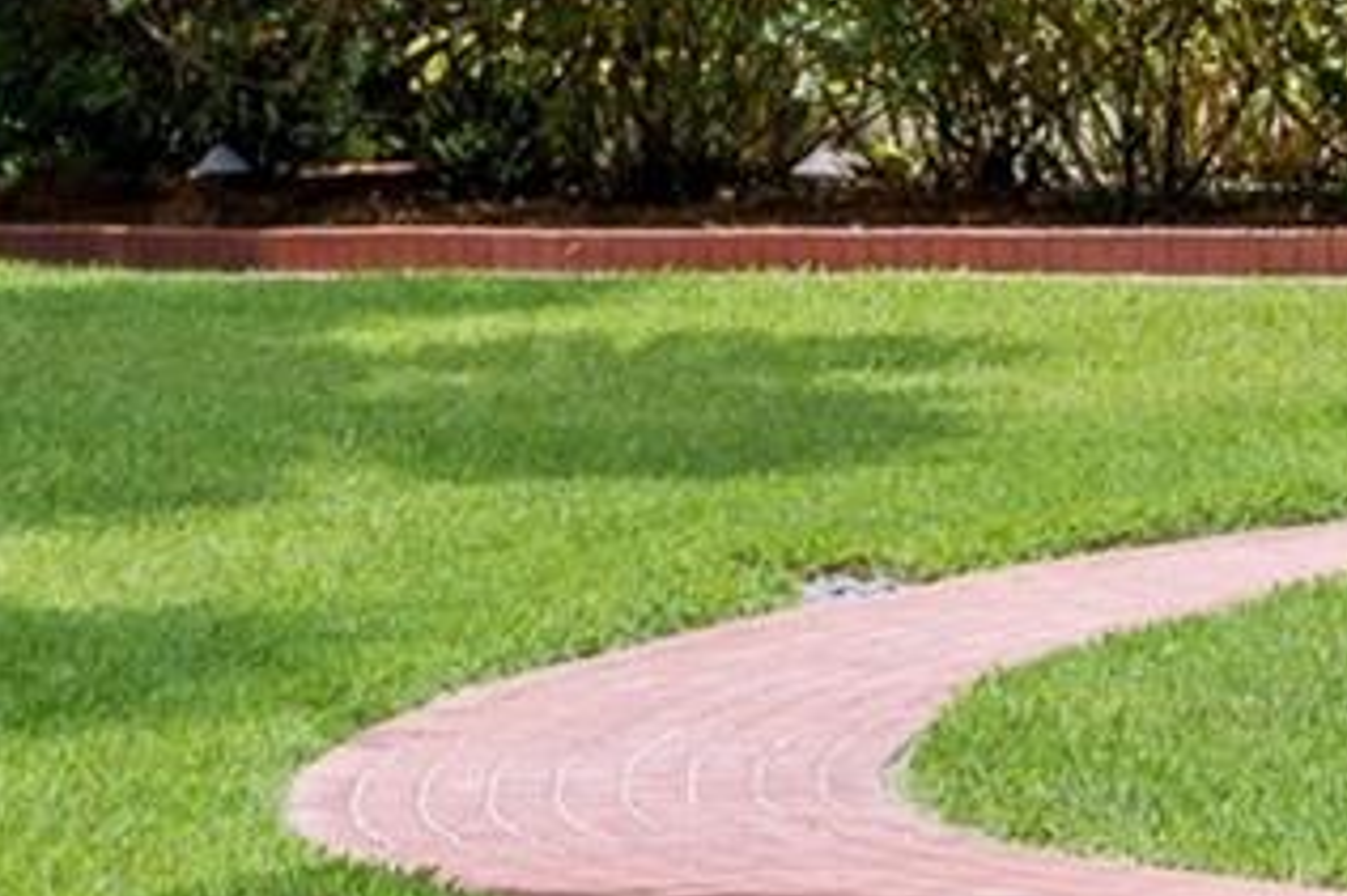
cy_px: -93
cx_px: 2979
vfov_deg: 7.1
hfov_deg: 9.7
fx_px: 7180
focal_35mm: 192
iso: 100
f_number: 5.6
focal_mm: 38
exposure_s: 1/250
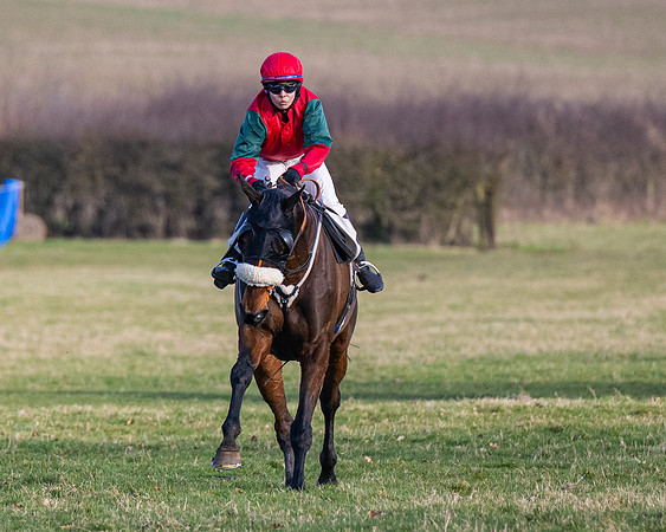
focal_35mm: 666
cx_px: 153
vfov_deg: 2.3
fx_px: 13121
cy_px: 285
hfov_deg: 2.9
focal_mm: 200
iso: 400
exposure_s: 1/2500
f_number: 2.8
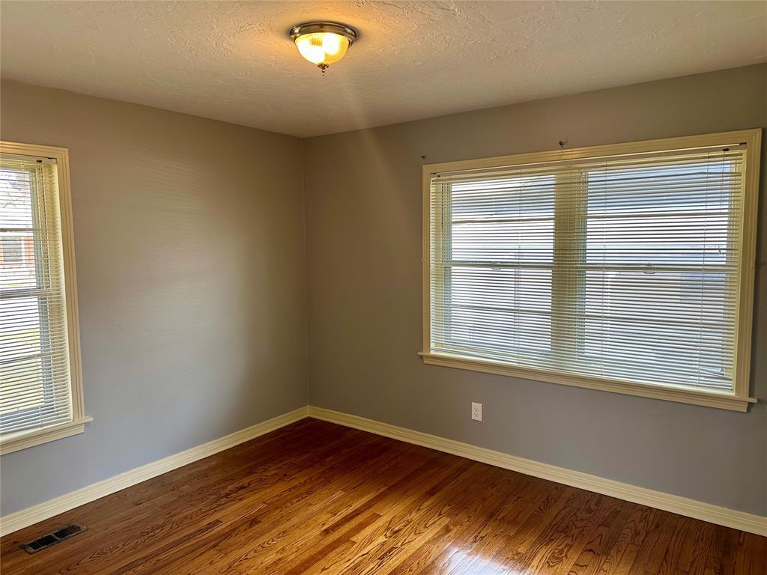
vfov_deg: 56.8
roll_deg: +0.7
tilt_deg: -4.7
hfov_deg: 71.6
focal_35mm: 24
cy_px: 288
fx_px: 532
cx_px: 384
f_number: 1.78
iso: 80
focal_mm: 6.86
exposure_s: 1/121
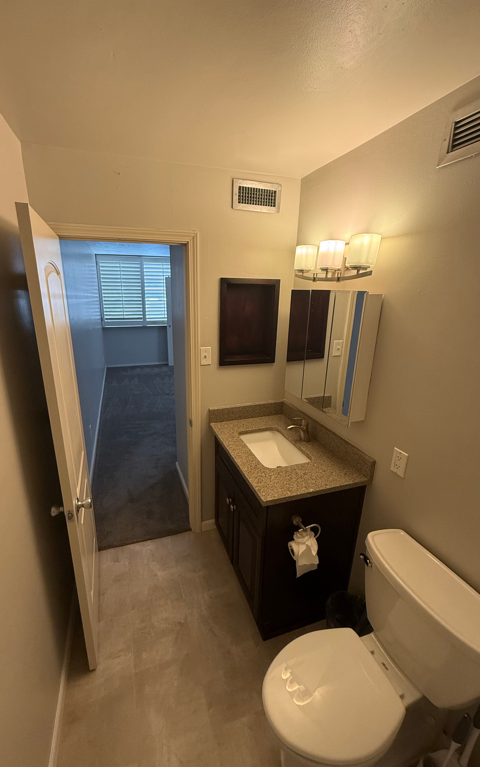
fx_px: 314
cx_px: 219
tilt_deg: -16.5
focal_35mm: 15
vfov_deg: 101.5
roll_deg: -1.0
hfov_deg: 74.6
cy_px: 381
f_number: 2.2
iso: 250
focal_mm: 2.22
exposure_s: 1/120
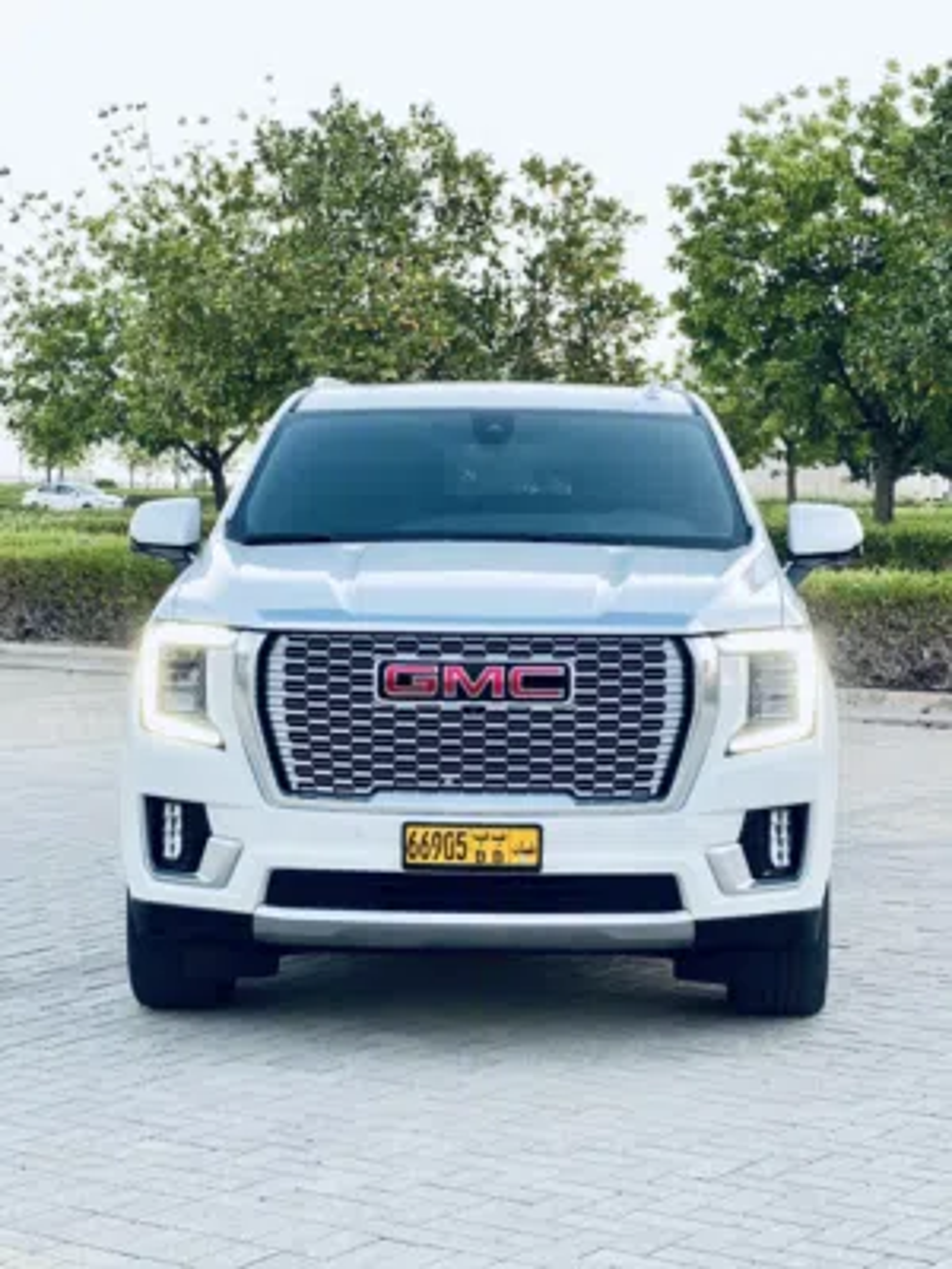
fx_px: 2824
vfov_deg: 25.3
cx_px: 476
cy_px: 634
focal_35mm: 77
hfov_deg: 19.1
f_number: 2.8
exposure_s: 1/40
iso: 160
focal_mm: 9
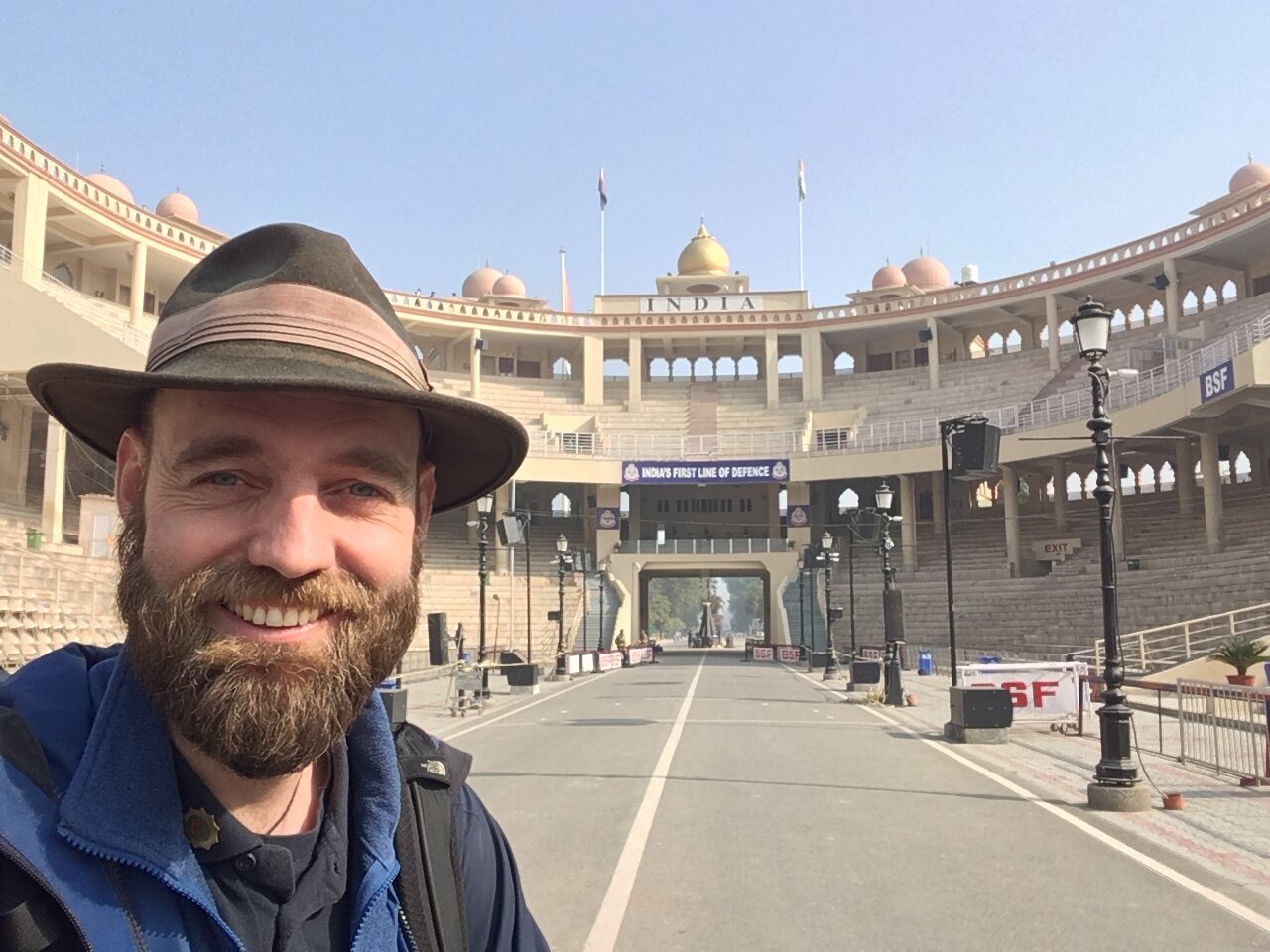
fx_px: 1137
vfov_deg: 45.4
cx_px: 635
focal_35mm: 31
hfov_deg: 58.4
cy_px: 476
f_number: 2.4
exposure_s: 1/786
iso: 50
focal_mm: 2.15
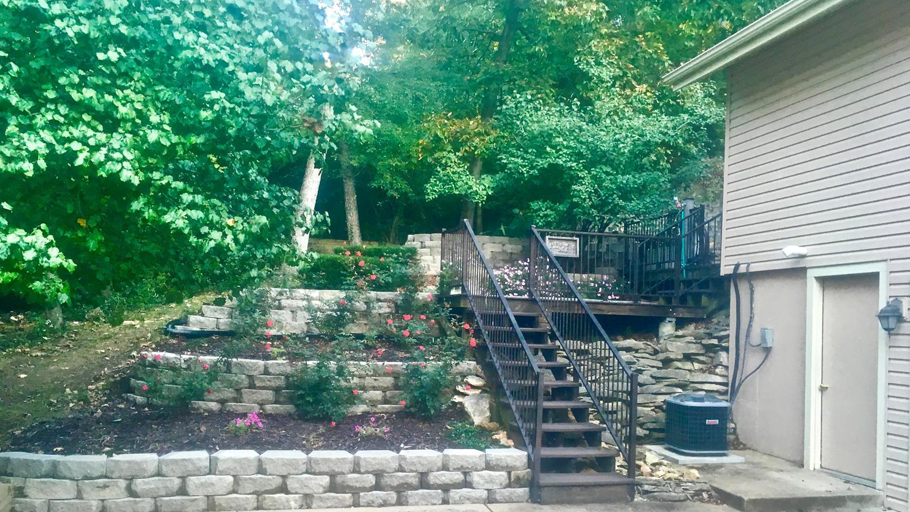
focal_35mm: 32
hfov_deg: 61.0
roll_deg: -1.6
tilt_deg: +1.6
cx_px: 450
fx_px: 772
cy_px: 302
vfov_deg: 36.6
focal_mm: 4.15
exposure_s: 1/30
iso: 64
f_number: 2.2
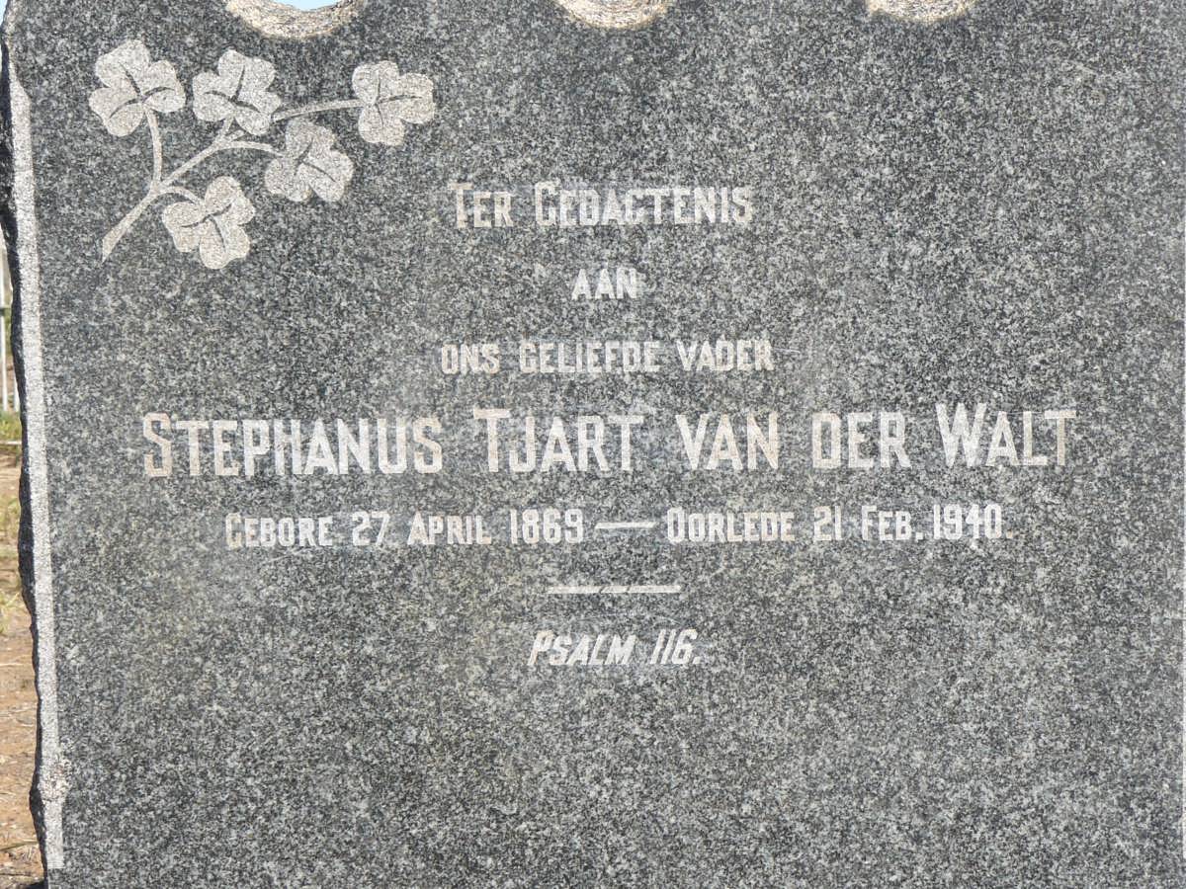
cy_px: 444
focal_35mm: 104
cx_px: 593
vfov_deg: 14.2
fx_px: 3563
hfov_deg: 18.9
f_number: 5.6
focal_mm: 14.5
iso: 100
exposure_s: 1/320
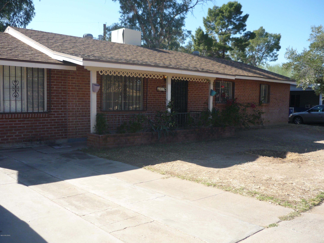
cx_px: 162
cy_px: 122
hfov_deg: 55.4
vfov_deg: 42.9
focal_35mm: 33
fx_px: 309
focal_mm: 5.5
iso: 100
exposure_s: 1/640
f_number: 2.8
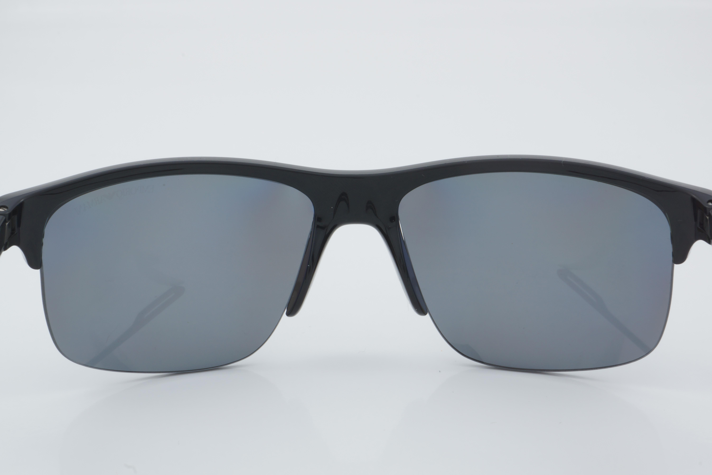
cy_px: 238
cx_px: 356
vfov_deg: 20.2
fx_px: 1335
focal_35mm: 68
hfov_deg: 29.9
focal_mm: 45
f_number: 32
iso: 100
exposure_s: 1/4
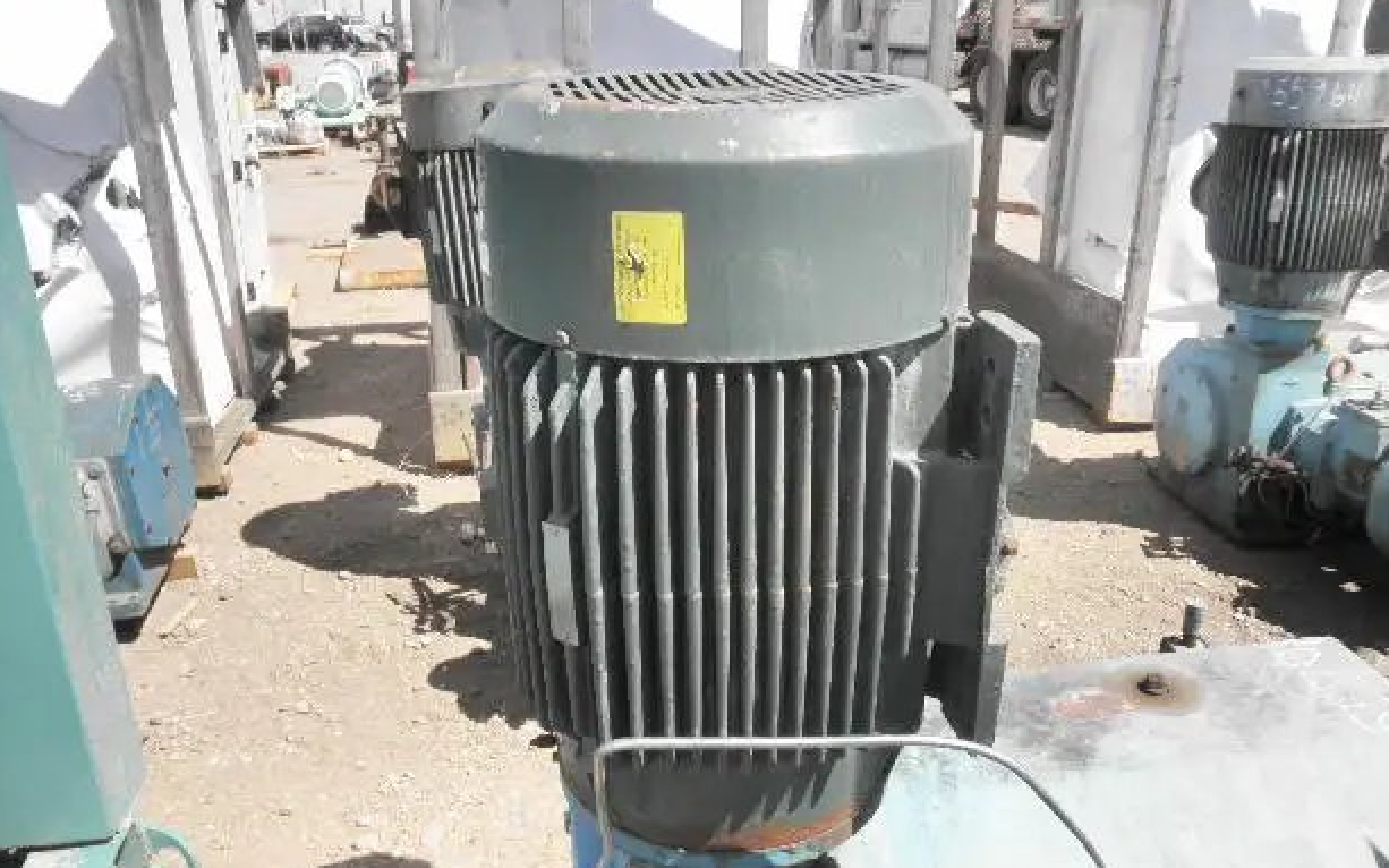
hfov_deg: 61.2
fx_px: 1173
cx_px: 668
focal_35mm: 31
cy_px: 519
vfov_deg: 40.4
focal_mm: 5
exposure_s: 1/100
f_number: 8.5
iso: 64
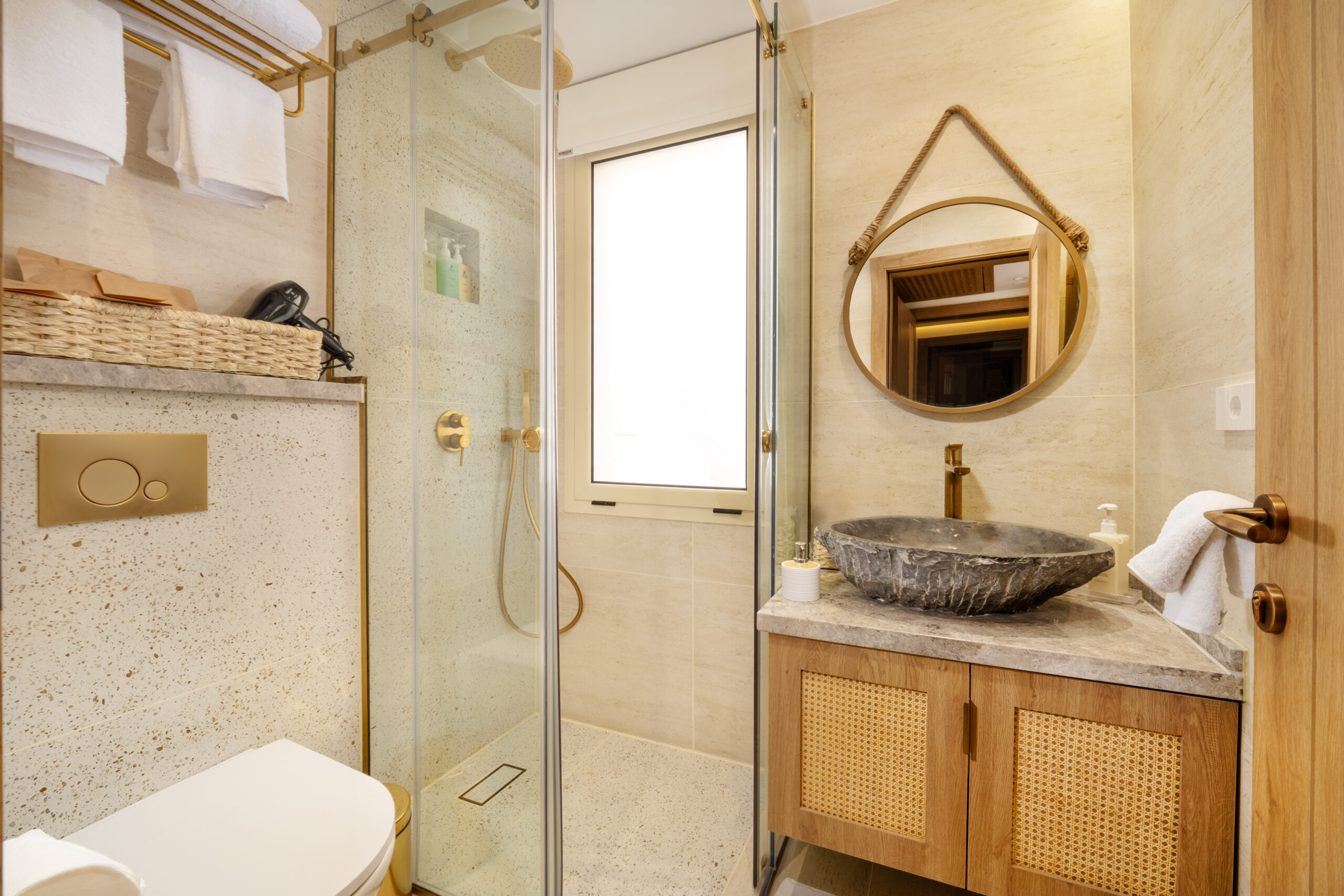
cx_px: 672
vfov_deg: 81.2
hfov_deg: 104.3
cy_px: 448
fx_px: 523
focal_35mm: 14
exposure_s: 1/6
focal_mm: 14
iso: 160
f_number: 14
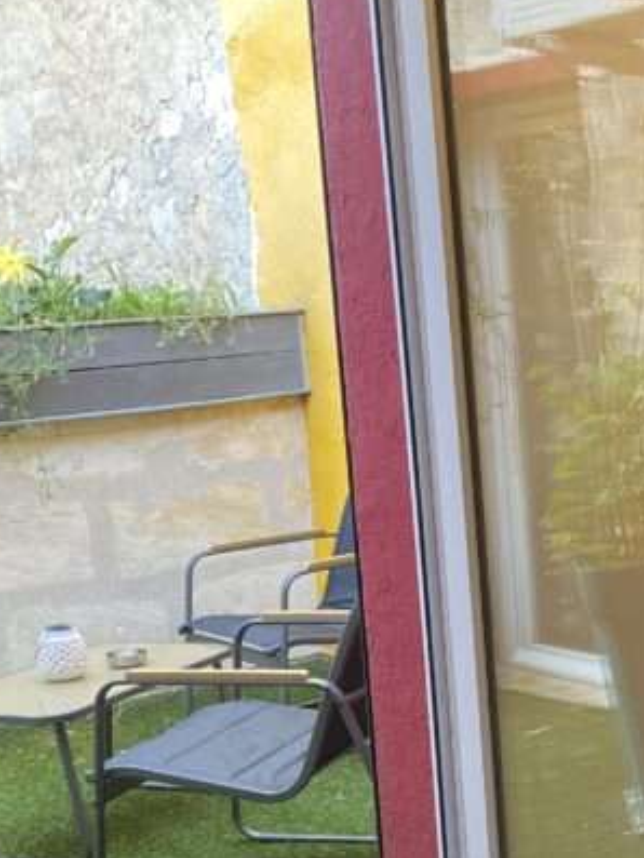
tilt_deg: -10.0
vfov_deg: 28.6
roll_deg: +2.5
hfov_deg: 21.4
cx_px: 588
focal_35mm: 67
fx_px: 1661
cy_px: 627
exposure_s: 1/121
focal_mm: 4.25
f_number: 1.8
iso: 100
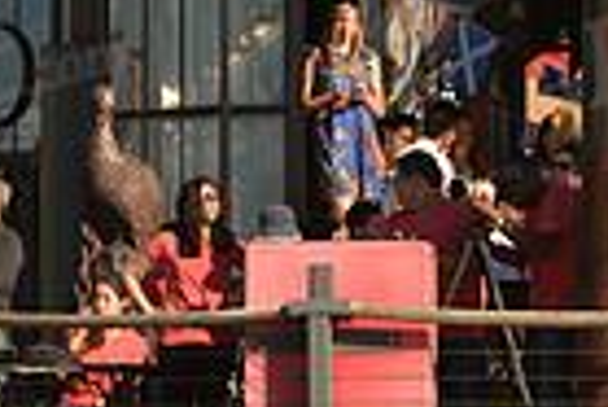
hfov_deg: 2.5
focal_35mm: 833
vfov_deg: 1.7
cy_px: 282
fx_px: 14083
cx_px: 359
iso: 200
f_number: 5.6
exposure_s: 1/1000
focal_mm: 200
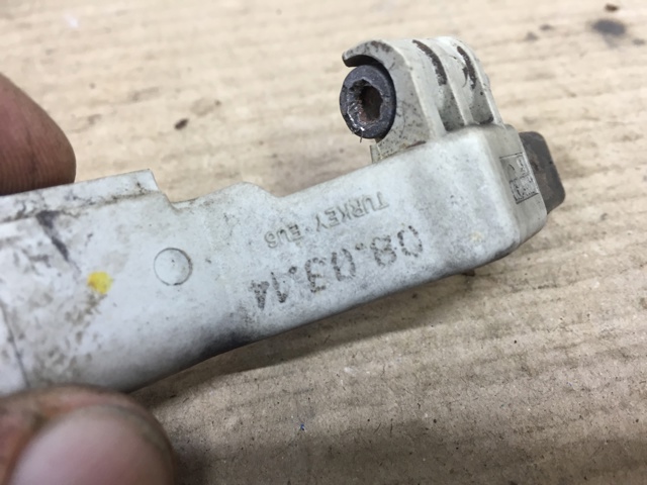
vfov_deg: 48.2
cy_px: 242
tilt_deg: -49.6
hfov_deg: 61.7
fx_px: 542
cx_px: 324
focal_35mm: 29
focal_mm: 4.15
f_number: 2.2
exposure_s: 1/33
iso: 100
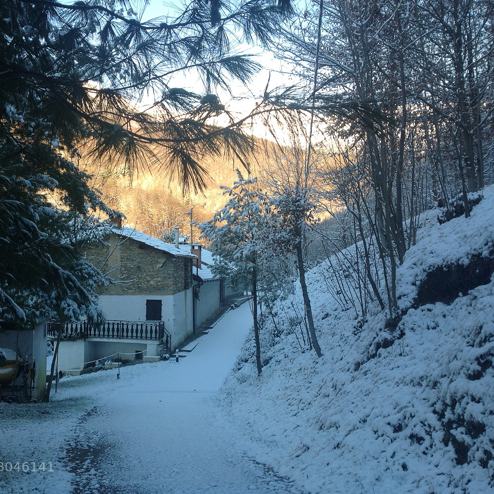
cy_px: 249
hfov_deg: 39.6
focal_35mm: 42
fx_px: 678
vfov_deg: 40.0
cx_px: 170
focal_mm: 4.28
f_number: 2.4
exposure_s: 1/181
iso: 50
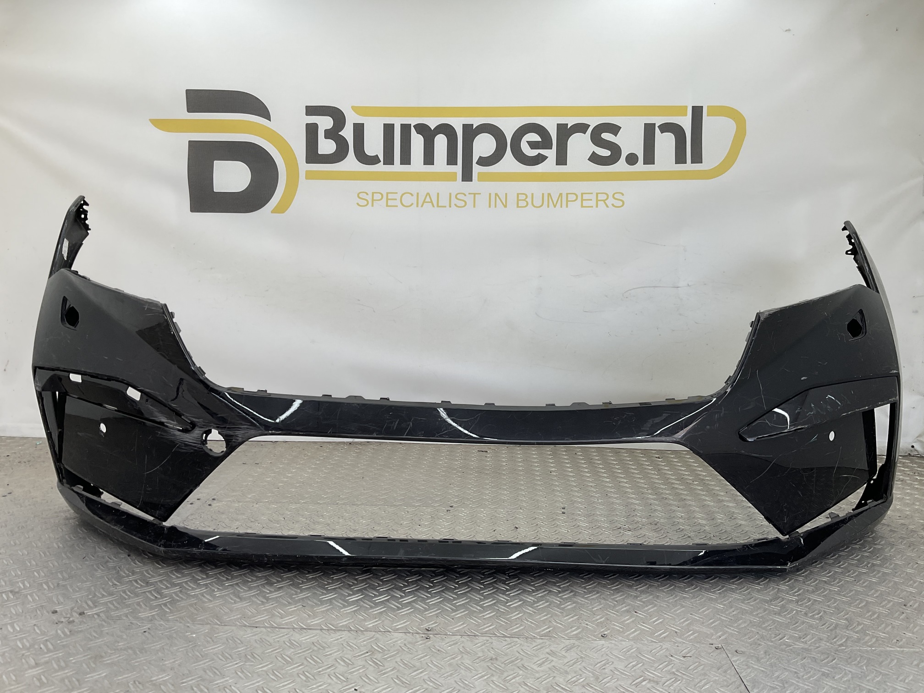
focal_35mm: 29
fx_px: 774
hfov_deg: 61.7
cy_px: 346
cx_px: 462
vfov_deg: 48.2
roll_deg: -2.5
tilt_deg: -8.2
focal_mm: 3
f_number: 1.8
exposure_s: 1/175
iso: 16
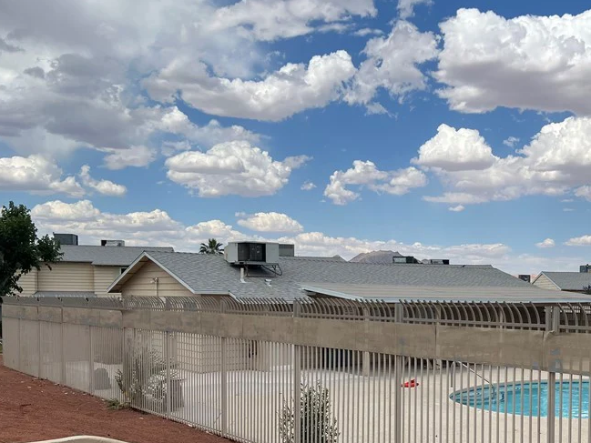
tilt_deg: -3.6
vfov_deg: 34.4
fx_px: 700
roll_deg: +0.1
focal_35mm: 41
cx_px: 439
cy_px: 333
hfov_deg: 44.3
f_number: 1.5
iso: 50
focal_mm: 5.7
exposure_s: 1/6211
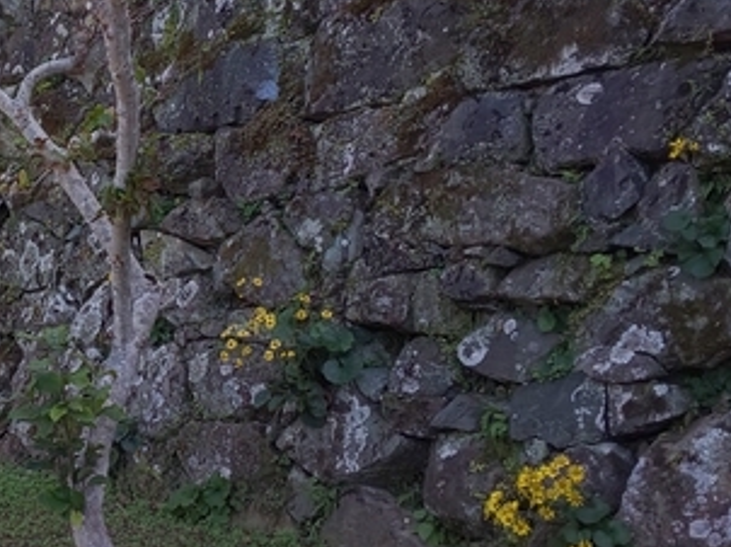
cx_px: 29
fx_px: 1118
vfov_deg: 27.4
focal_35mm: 53
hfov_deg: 33.6
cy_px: 215
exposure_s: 1/230
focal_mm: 3.45
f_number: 1.94
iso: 28
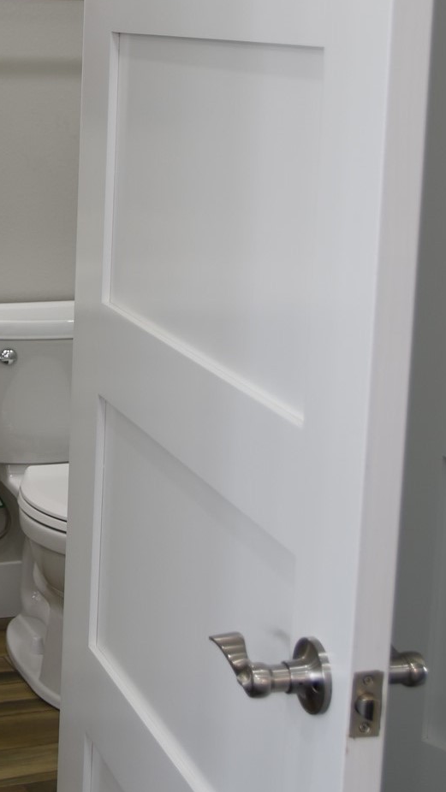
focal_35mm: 76
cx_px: -114
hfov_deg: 15.2
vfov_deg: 27.6
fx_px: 1598
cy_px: 229
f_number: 3.2
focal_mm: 22
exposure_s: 1/30
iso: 100
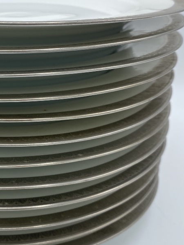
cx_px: 14
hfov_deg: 26.9
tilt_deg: -18.8
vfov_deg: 36.7
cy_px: 105
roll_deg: +0.5
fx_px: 369
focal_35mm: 52
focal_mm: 4.25
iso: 32
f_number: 1.8
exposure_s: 1/998
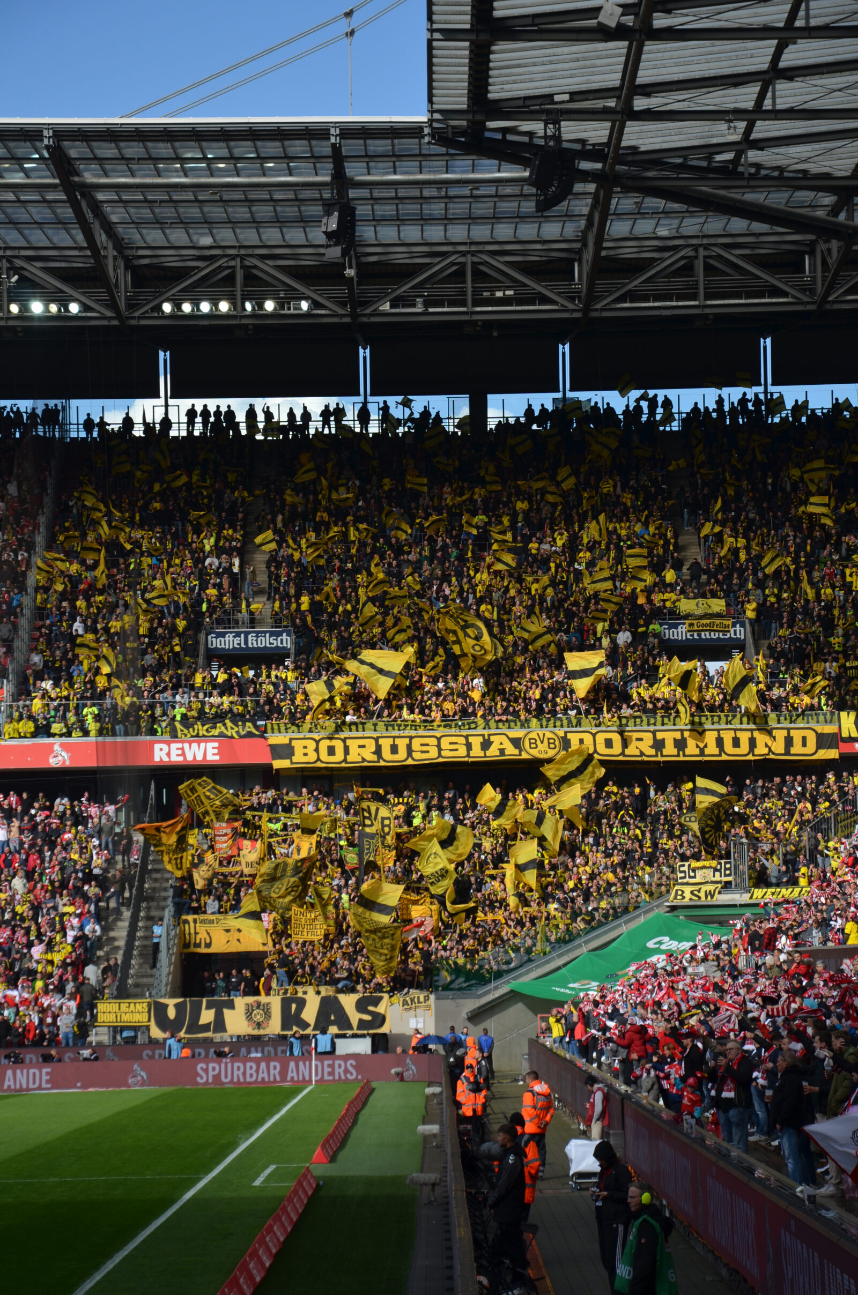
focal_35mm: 99
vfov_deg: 20.7
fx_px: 3555
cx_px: 429
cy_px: 648
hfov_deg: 13.8
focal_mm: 66
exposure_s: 1/800
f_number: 7.1
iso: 200
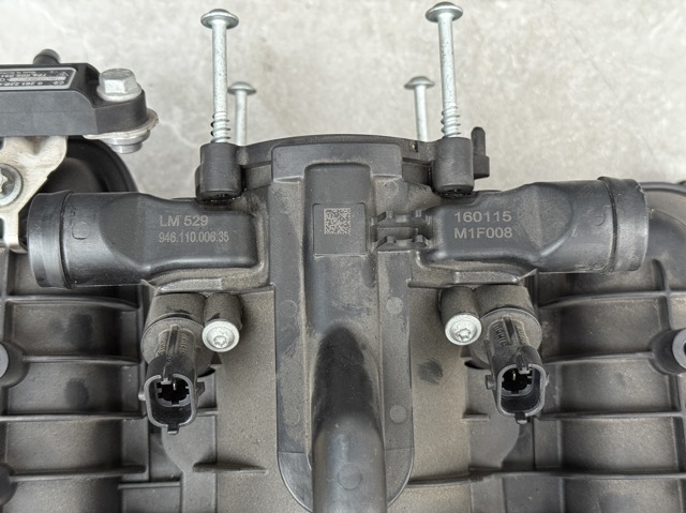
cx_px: 343
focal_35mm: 48
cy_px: 256
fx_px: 951
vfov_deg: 30.2
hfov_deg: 39.7
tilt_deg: -78.8
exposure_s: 1/42
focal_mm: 6.76
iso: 250
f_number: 1.78
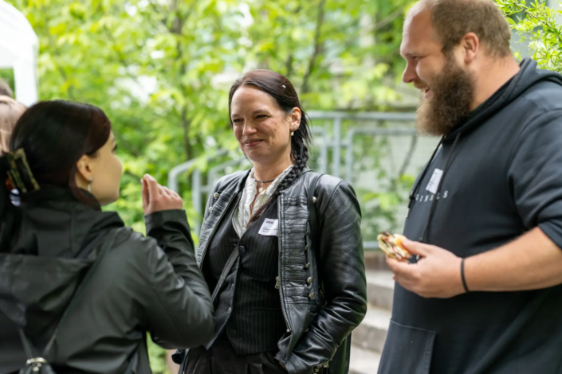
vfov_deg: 16.1
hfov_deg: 23.9
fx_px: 1327
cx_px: 281
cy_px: 187
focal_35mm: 85
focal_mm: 85
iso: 200
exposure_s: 1/250
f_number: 2.8
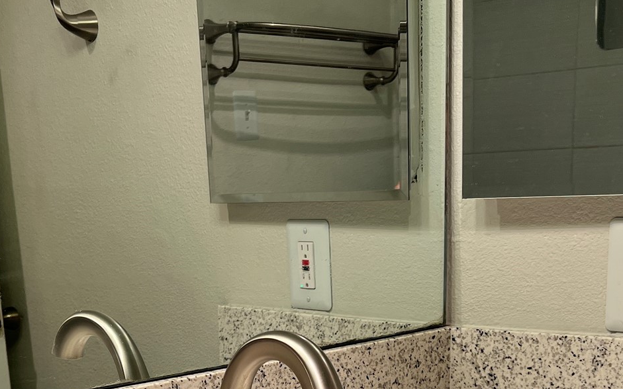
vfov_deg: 20.0
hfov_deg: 34.0
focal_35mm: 60
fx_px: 1019
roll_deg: +2.2
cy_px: 492
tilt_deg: -16.8
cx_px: 311
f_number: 1.5
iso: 40
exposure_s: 1/120
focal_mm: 5.7
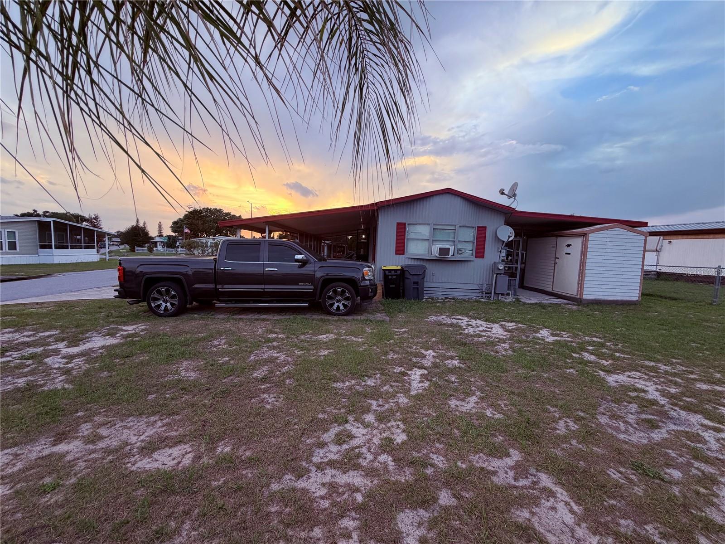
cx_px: 362
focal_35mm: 14
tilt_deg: -0.9
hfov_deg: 102.1
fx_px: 293
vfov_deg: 85.7
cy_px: 272
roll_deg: -2.8
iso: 80
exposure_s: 1/121
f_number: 2.2
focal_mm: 2.22
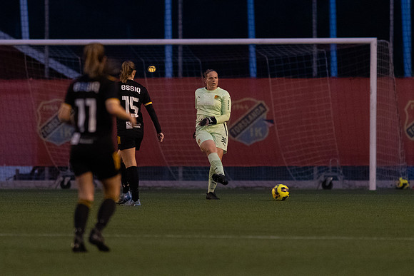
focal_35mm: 600
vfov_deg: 2.3
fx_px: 6901
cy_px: 138
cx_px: 207
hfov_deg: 3.4
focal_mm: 300
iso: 5000
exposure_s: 1/640
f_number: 3.2
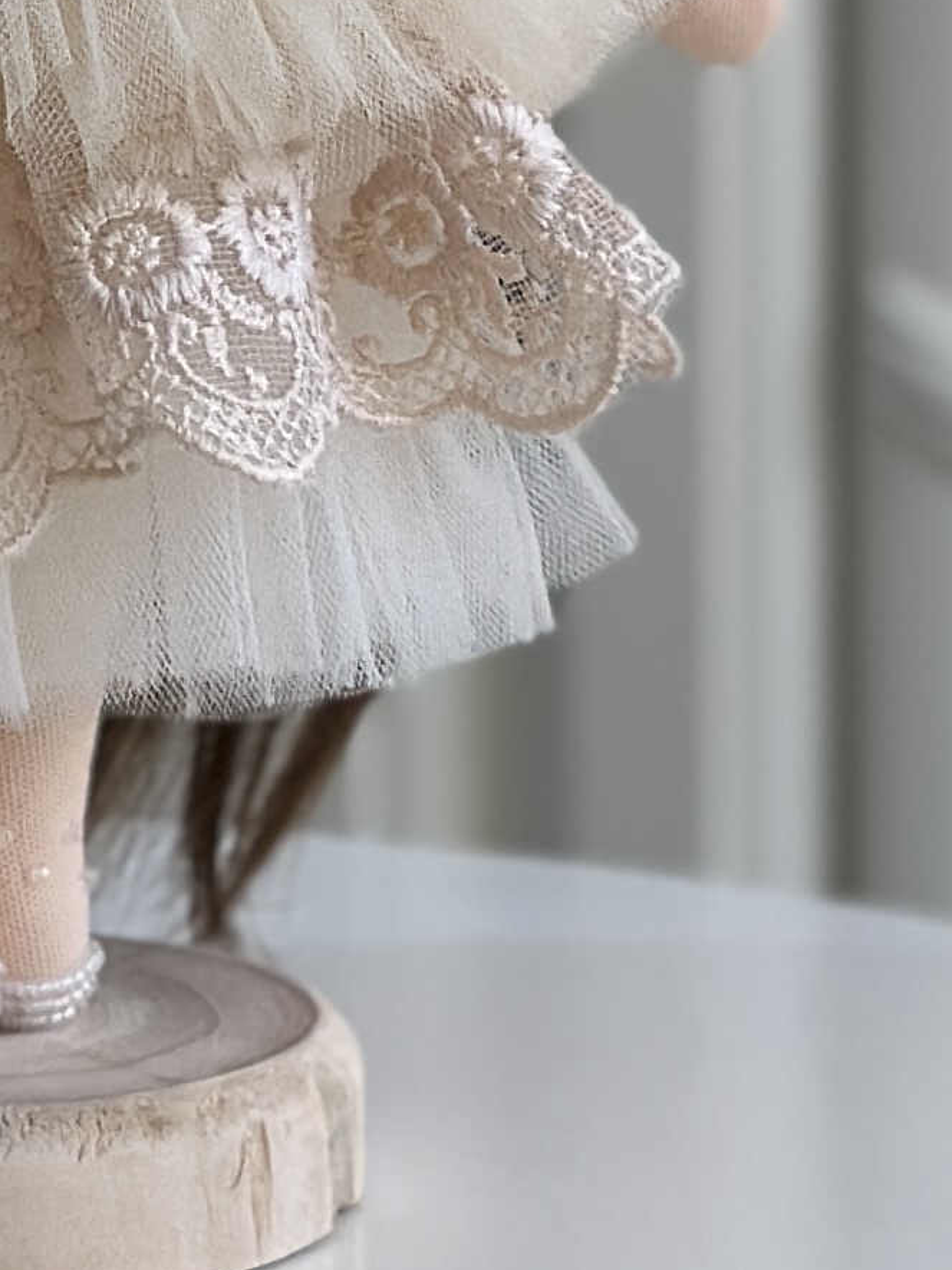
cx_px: 34
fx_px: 8031
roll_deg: +0.3
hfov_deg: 6.8
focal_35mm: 219
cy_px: -595
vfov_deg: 8.8
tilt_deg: -2.5
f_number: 1.78
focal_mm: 6.86
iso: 100
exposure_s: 1/100
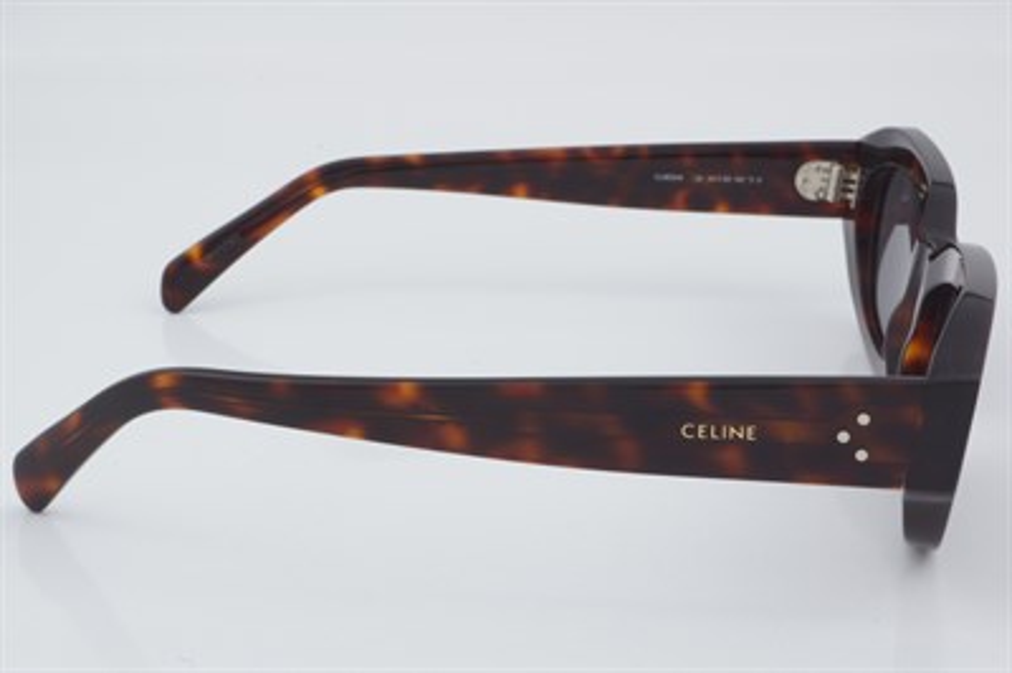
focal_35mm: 75
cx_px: 506
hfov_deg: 27.0
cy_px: 336
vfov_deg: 18.2
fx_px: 2107
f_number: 32
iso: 100
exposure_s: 1/3
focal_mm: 50
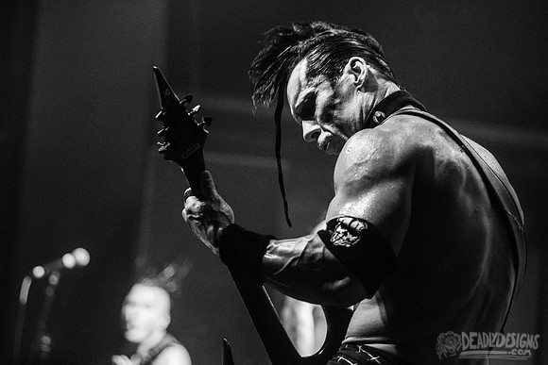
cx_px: 248
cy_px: 166
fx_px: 1931
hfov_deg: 16.2
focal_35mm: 127
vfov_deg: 10.8
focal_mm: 116
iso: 2000
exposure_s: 1/200
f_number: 3.2
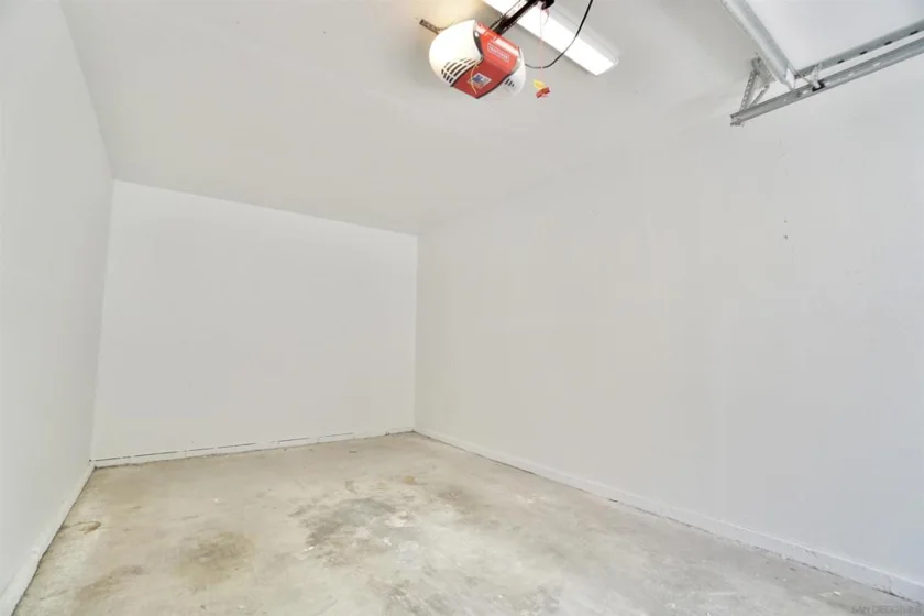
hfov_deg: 100.4
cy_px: 308
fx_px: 385
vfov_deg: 77.3
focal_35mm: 15
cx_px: 462
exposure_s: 1/60
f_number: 4
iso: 100
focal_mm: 10
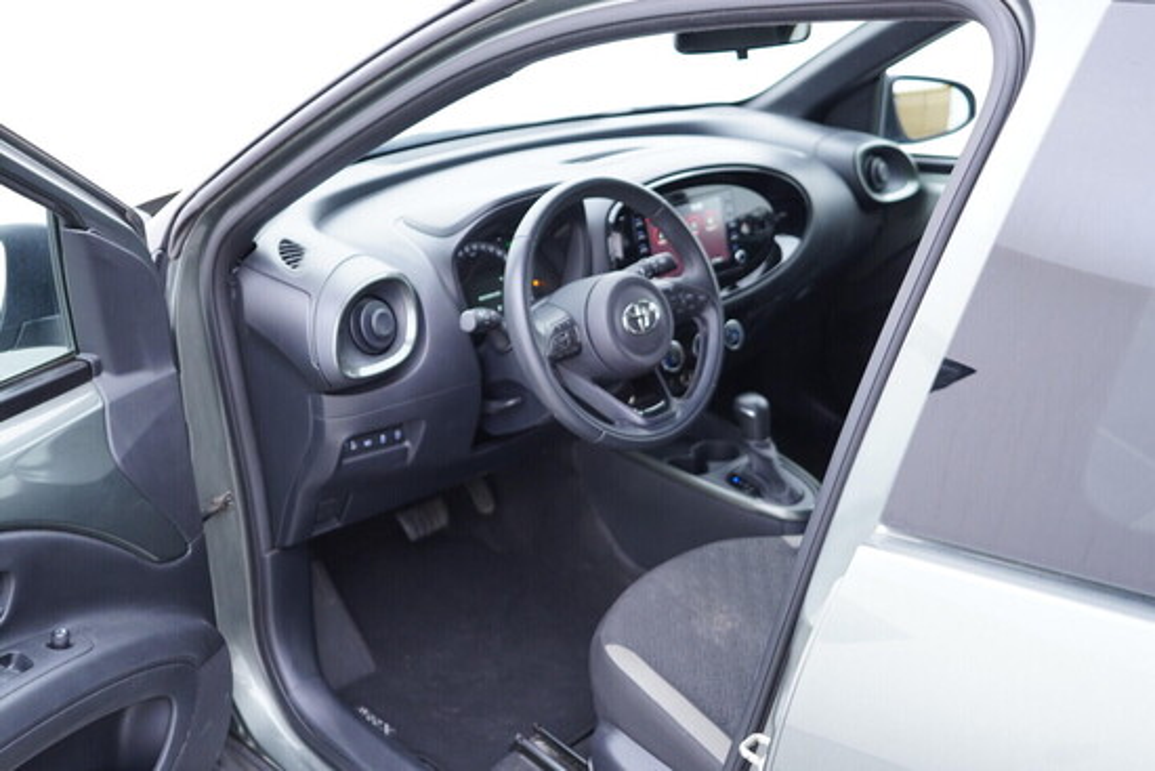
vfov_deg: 36.9
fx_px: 1155
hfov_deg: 53.1
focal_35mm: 36
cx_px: 578
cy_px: 386
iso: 400
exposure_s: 1/40
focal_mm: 24
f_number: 2.8
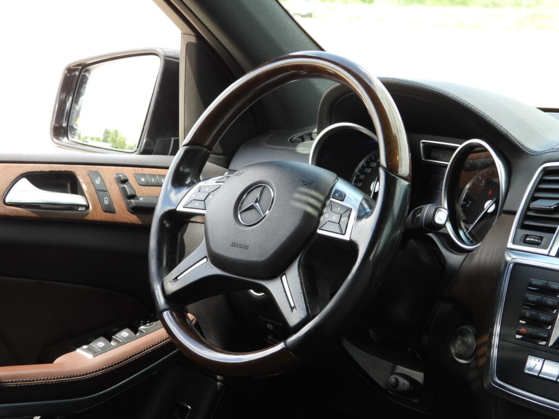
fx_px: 1292
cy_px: 210
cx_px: 280
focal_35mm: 80
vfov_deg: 18.4
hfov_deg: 24.4
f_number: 3.5
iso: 100
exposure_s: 1/125
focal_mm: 14.4
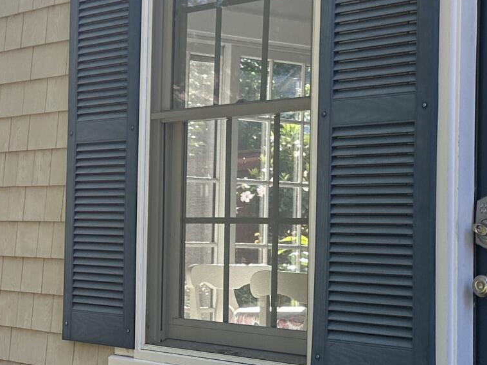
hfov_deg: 20.0
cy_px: 164
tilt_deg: +0.6
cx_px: -7
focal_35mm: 95
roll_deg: -2.3
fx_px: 1336
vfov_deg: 15.6
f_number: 1.78
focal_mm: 6.86
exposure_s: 1/331
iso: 80
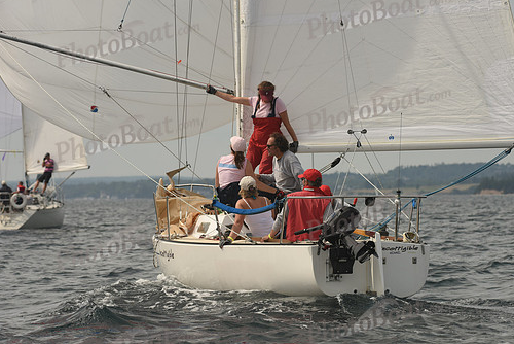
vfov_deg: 5.9
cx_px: 254
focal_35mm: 232
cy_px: 176
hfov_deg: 8.9
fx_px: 3314
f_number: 7.1
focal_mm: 200
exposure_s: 1/1000
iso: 250
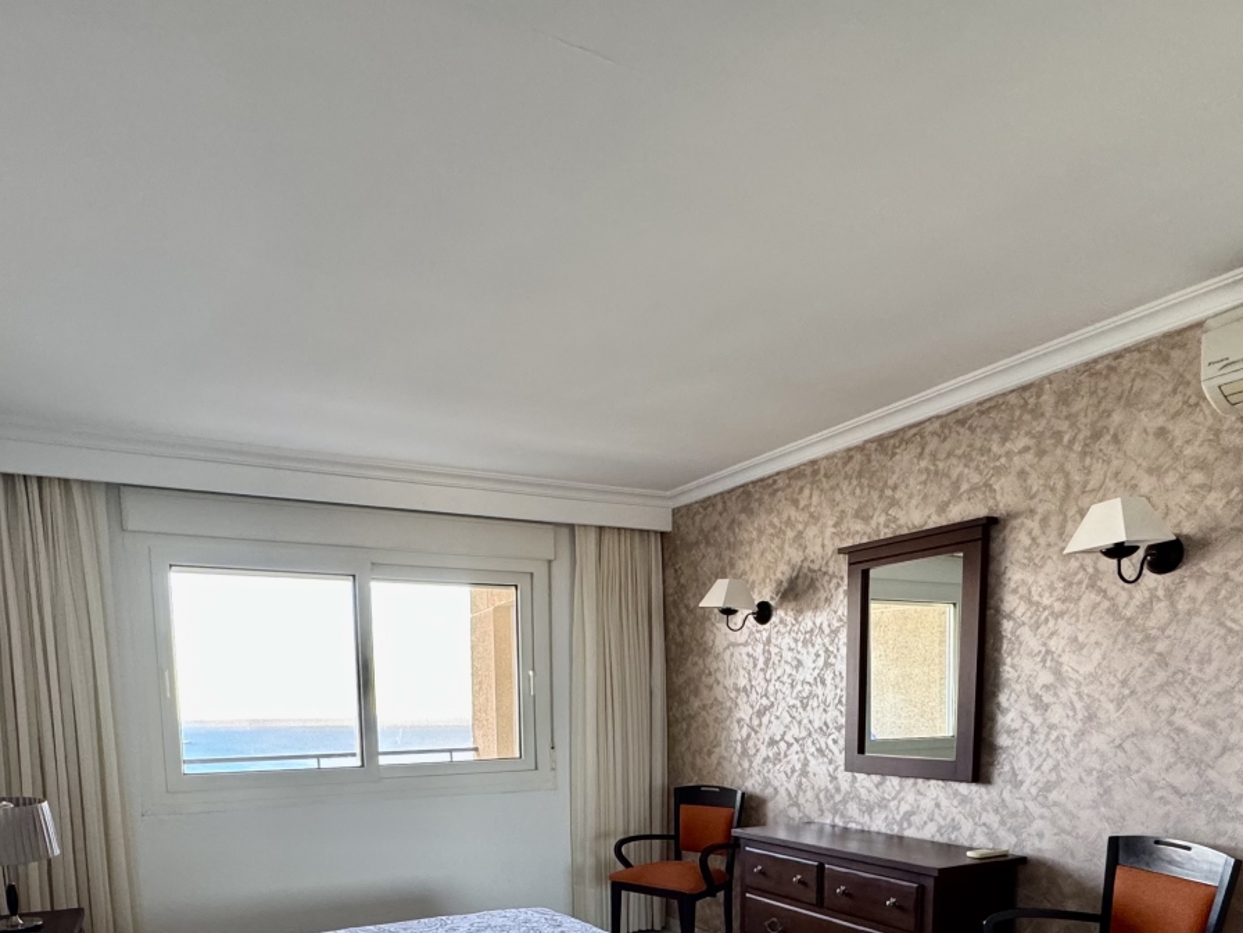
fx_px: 898
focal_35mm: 25
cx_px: 572
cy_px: 812
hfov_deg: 69.3
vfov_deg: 49.8
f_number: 2.2
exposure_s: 1/100
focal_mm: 2.22
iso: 250
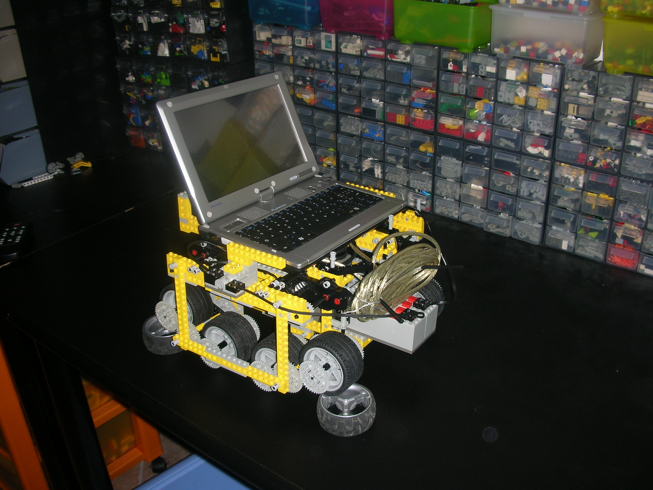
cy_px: 245
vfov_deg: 40.7
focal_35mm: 35
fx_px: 660
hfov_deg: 52.6
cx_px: 326
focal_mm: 5.8
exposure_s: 1/60.1
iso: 50
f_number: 3
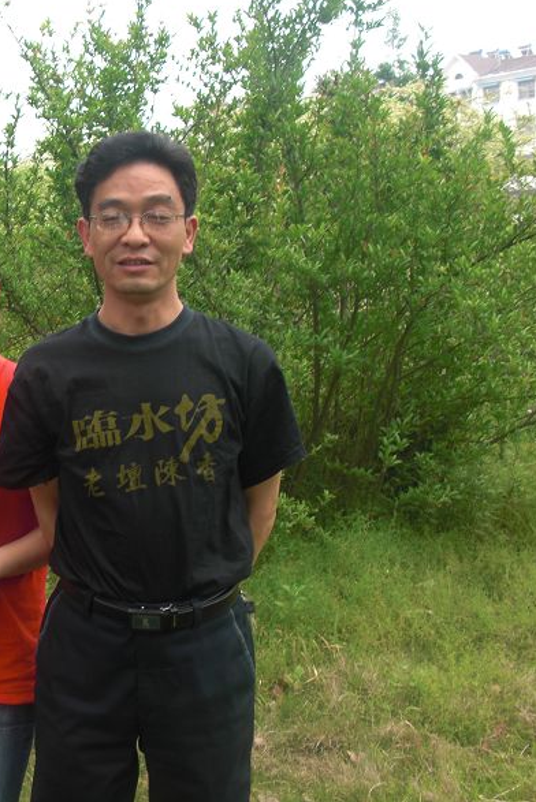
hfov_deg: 25.2
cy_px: 393
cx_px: -4
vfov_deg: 38.9
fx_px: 1138
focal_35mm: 51
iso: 50
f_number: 2.8
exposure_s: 1/160
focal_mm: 6.3
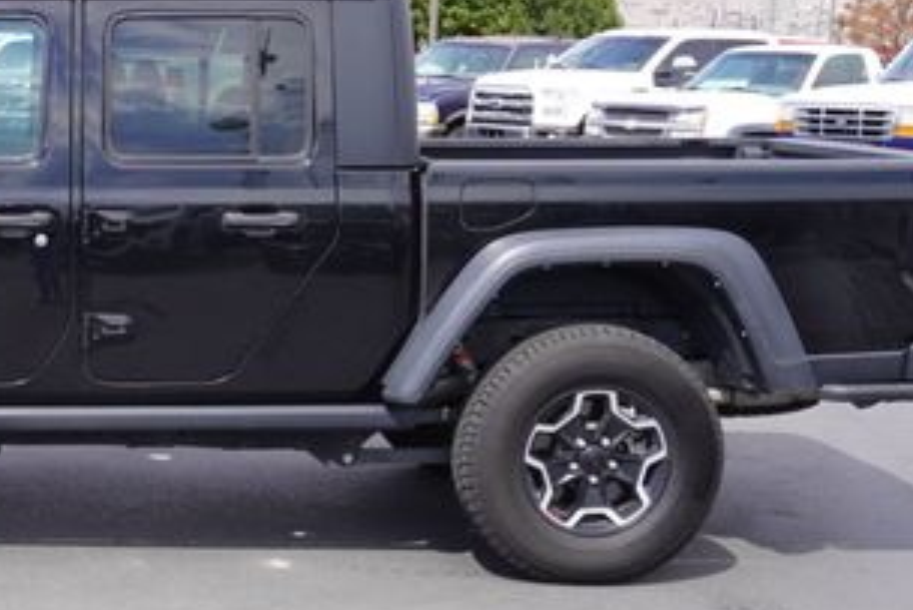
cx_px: 102
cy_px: 382
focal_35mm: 79
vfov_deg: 17.3
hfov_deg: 24.9
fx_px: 2006
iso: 100
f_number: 8
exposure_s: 1/100
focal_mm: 25
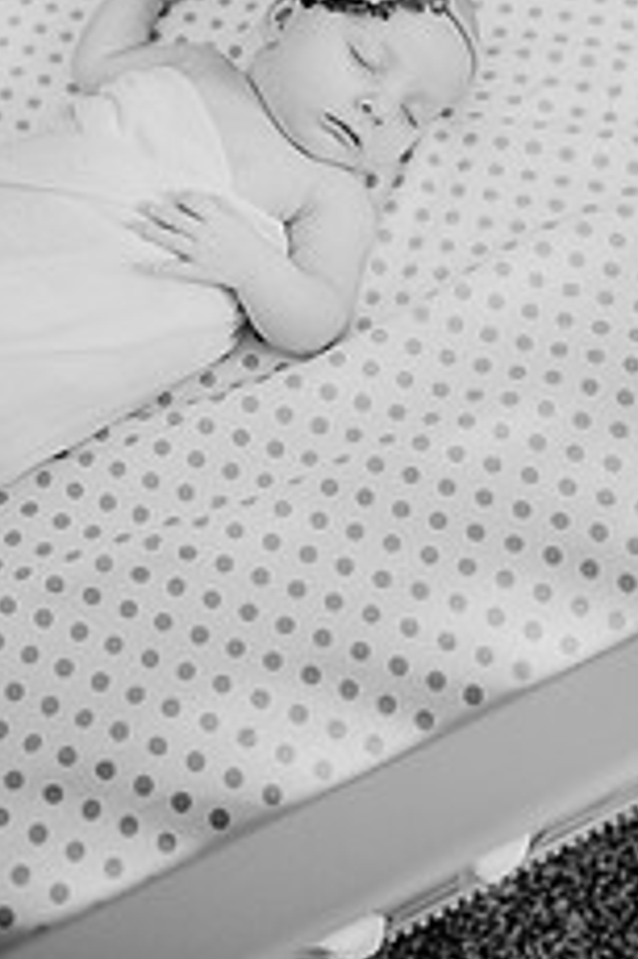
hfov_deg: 28.6
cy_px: 108
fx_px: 1251
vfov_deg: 39.2
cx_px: 346
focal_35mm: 47
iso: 640
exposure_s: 1/320
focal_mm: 24
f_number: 2
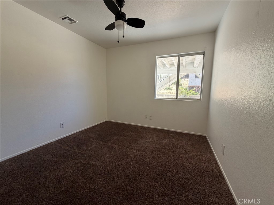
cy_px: 102
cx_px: 137
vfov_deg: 85.7
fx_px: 111
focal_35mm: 14
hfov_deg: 102.1
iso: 100
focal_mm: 2.22
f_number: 2.2
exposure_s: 1/121
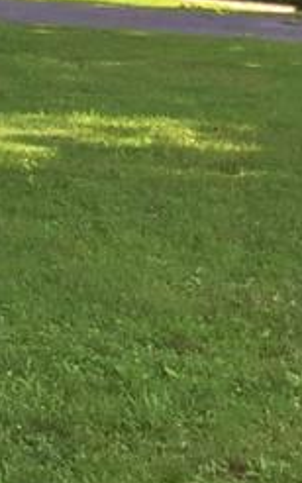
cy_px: -187
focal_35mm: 128
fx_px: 1684
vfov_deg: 15.3
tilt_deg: -6.6
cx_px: -414
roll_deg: -0.2
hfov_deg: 9.2
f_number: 2.2
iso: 32
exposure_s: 1/425
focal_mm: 4.15
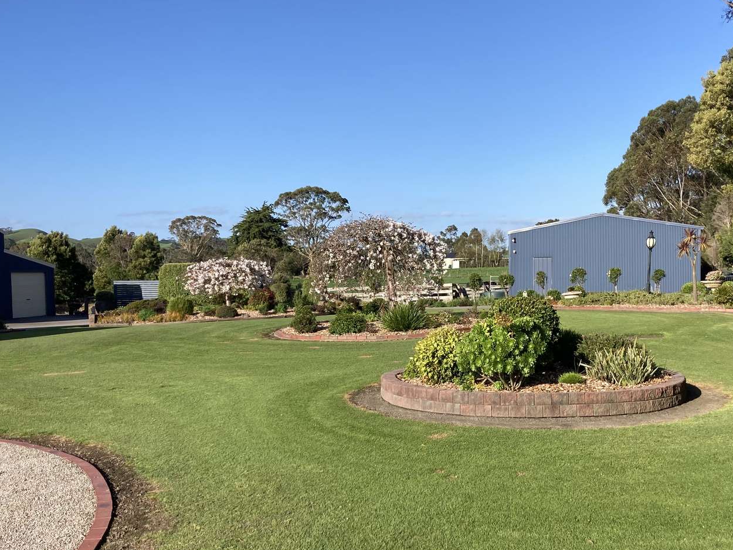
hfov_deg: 43.7
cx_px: 422
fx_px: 911
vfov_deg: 33.5
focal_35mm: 43
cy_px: 323
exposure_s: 1/1656
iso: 20
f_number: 1.8
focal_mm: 3.99
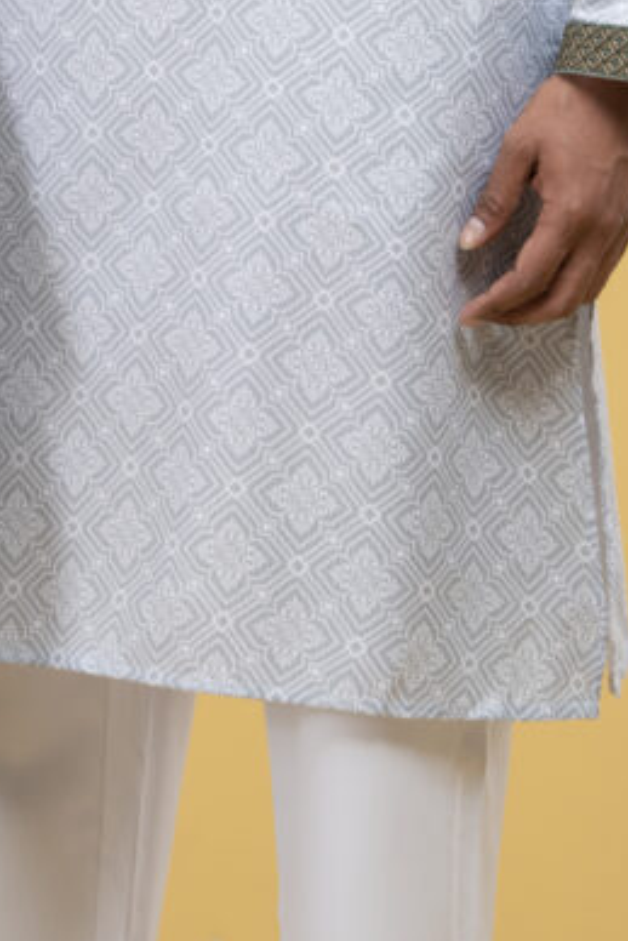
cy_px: -267
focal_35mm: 423
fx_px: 11058
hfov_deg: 3.2
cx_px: -48
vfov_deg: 4.9
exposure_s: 1/125
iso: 160
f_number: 8
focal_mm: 144
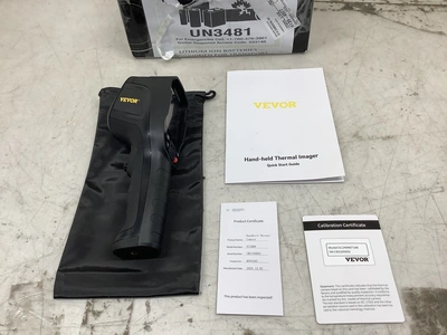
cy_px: 168
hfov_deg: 58.4
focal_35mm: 31
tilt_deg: -53.2
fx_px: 400
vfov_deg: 45.4
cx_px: 224
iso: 50
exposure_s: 1/120
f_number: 2.4
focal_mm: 3.3
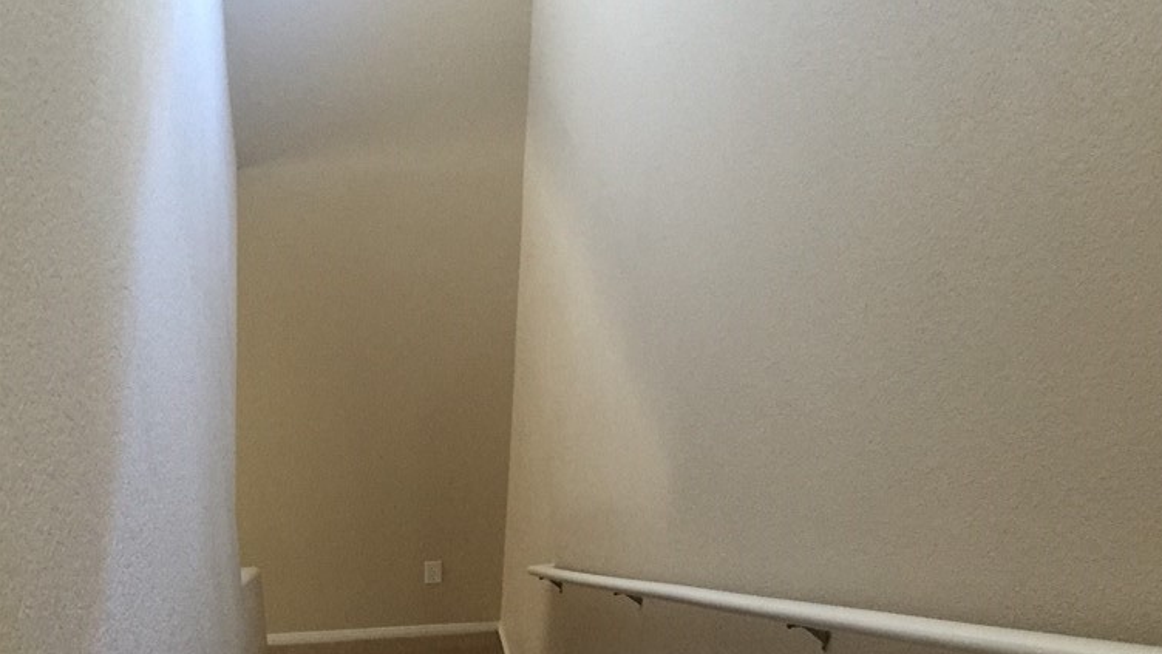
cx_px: 592
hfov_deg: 47.4
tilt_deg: -39.0
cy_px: 592
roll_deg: -4.3
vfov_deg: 26.7
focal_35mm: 43
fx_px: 1325
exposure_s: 1/30
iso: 200
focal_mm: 4.15
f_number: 2.2
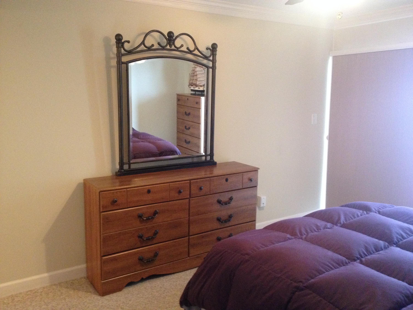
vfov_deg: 40.7
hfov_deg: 52.6
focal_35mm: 35
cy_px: 155
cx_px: 206
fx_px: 418
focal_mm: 4.28
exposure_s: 1/17
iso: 400
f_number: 2.4
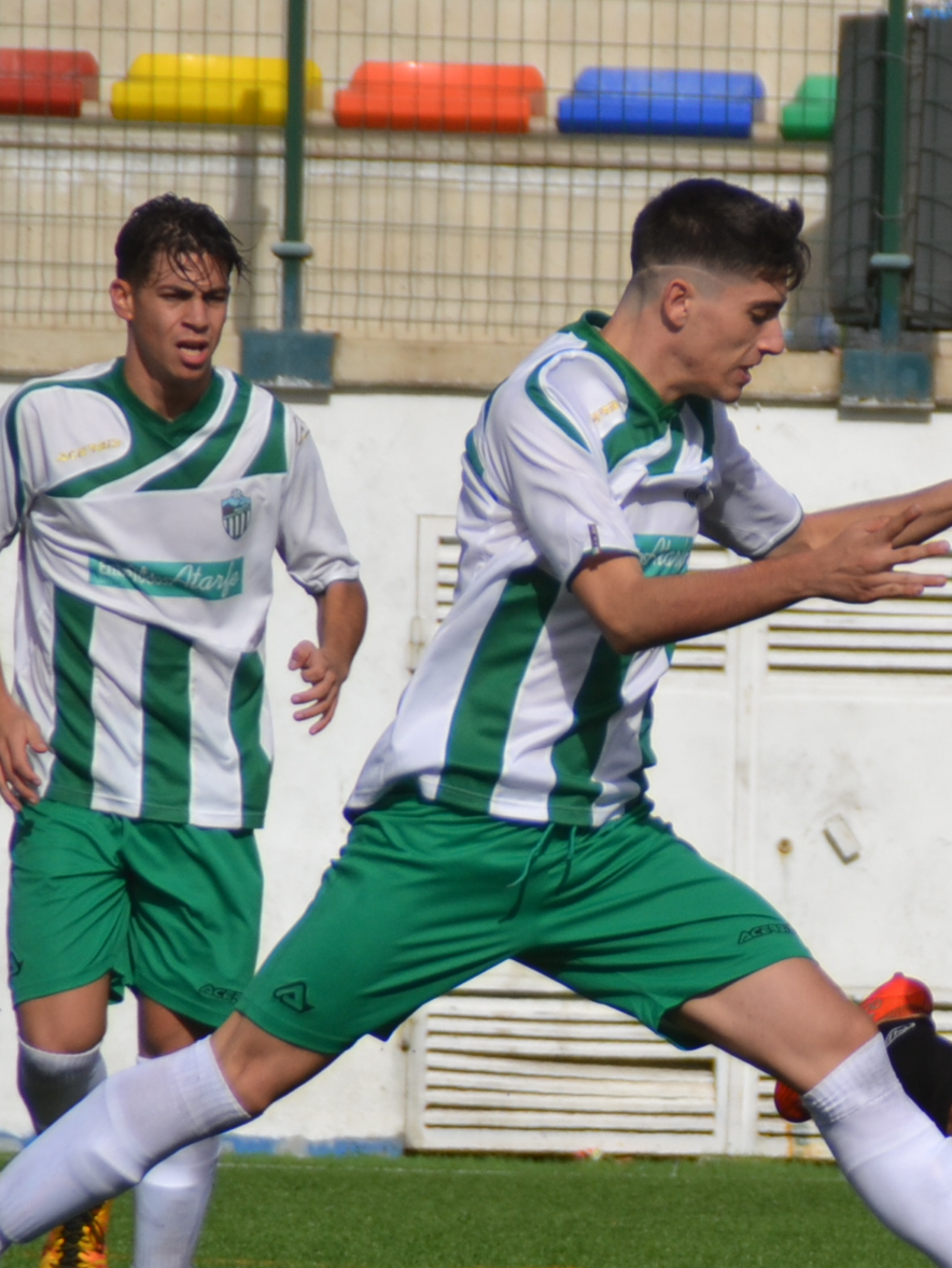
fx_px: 31011
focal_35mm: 846
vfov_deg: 2.3
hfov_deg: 1.8
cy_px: 867
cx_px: 1265
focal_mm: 200
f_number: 7.1
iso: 200
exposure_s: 1/2000
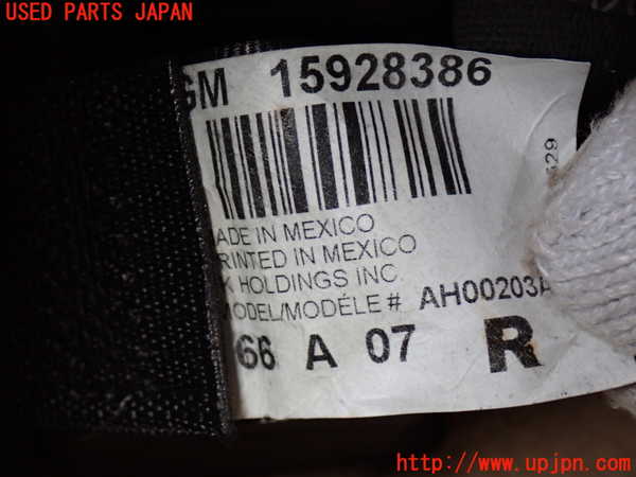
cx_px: 318
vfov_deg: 21.9
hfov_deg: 29.0
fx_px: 1231
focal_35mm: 67
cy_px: 238
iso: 640
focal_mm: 11.88
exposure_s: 1/60
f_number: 3.8
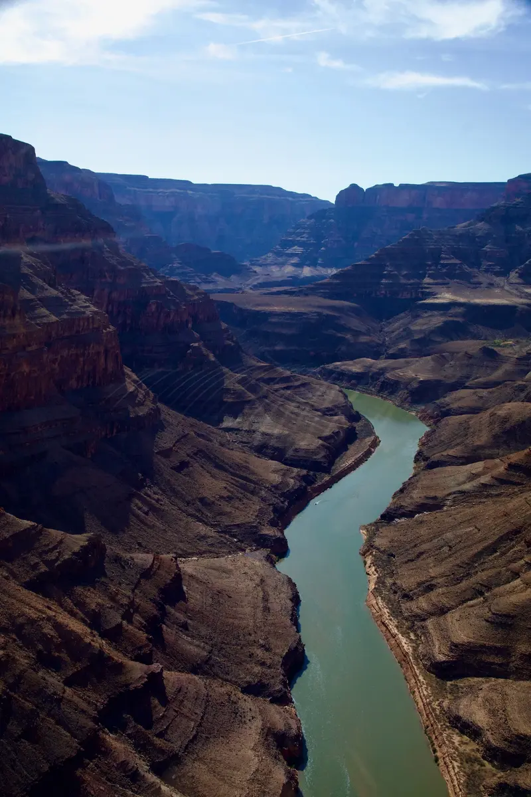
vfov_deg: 54.4
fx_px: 774
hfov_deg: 37.9
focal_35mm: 35
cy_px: 398
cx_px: 266
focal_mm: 35
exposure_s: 1/800
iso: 800
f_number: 11
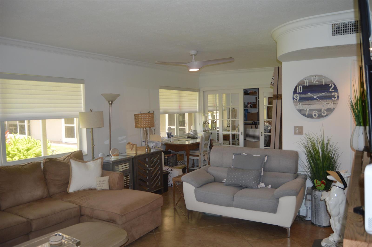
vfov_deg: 47.8
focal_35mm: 27
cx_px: 186
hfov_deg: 67.4
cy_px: 124
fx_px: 279
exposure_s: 1/125
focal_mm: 18
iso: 400
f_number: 4
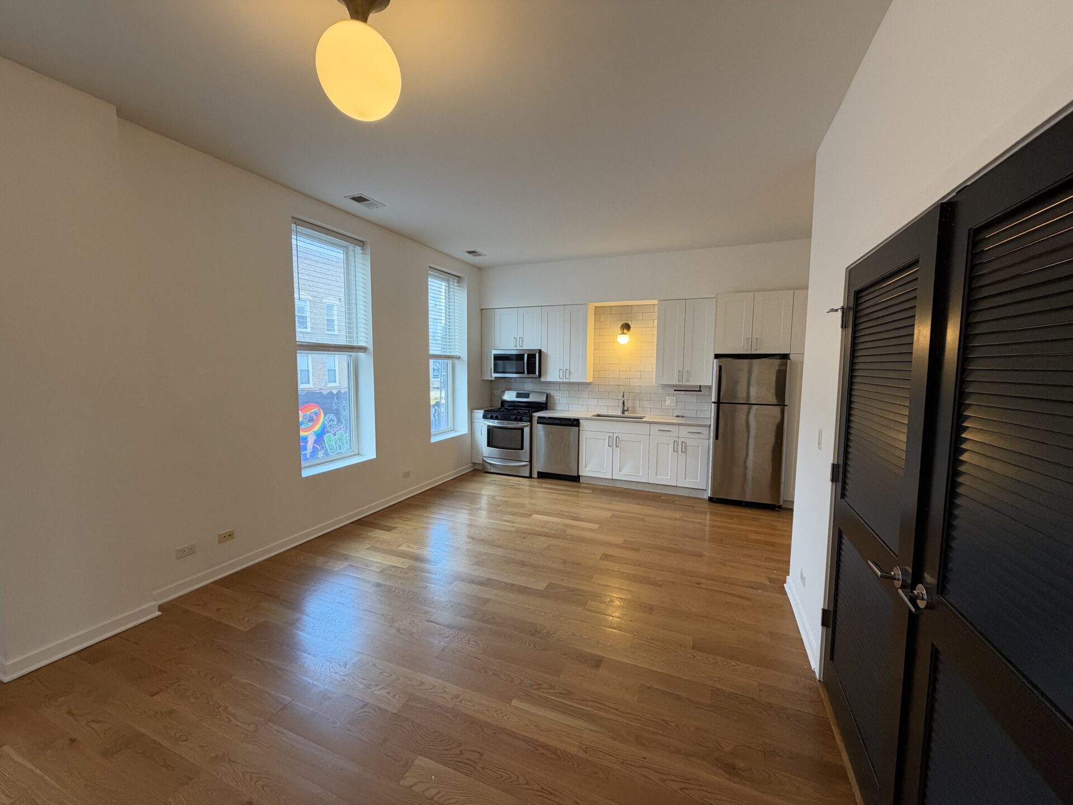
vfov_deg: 85.7
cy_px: 402
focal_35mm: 14
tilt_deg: -5.6
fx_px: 434
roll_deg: -0.3
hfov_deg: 102.1
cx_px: 536
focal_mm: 2.22
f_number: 2.2
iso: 250
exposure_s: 1/60
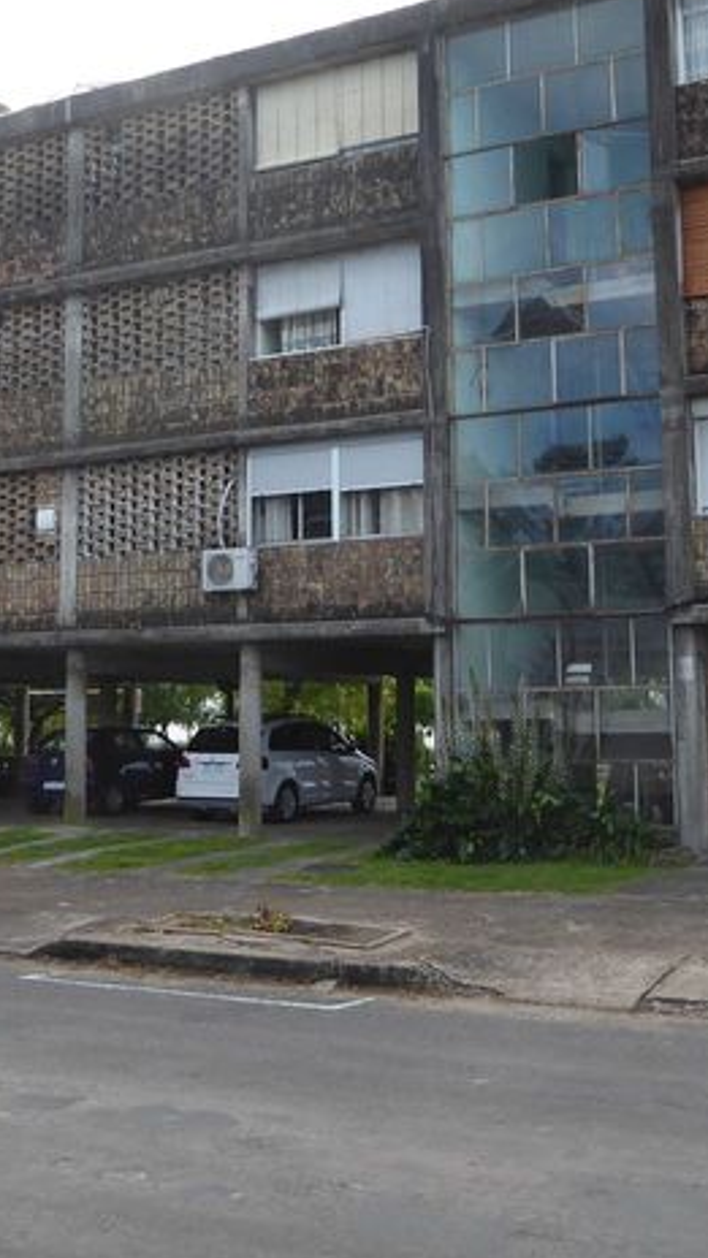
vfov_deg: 43.5
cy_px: 510
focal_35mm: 47
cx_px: 315
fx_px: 1569
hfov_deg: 25.4
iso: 80
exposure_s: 1/250
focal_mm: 4.3
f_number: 3.3
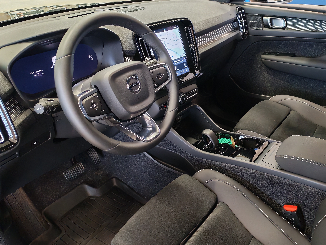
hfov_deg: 58.2
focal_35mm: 31
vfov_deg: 45.4
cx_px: 183
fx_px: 292
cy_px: 120
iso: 1000
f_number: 1.9
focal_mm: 6.12
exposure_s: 1/100
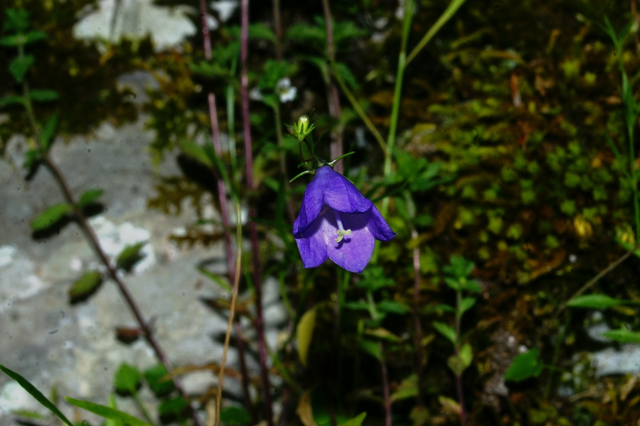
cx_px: 320
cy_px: 213
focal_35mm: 120
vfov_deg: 11.4
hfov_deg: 17.1
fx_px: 2132
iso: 100
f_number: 29
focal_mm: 80
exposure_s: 1/125
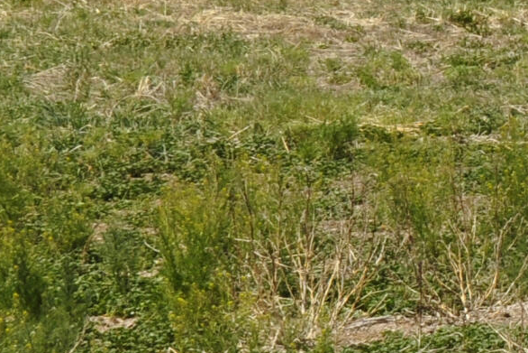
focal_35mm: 537
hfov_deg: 3.8
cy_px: -455
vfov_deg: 2.5
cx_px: 823
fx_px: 7877
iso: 200
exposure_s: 1/320
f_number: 10
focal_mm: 70
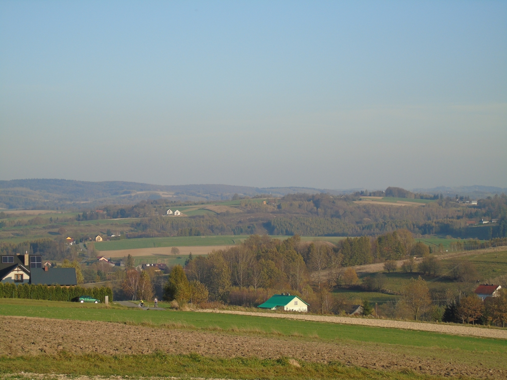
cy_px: 190
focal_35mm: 108
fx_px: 1582
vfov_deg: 13.7
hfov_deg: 18.2
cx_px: 254
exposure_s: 1/500
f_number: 4.4
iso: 80
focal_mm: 19
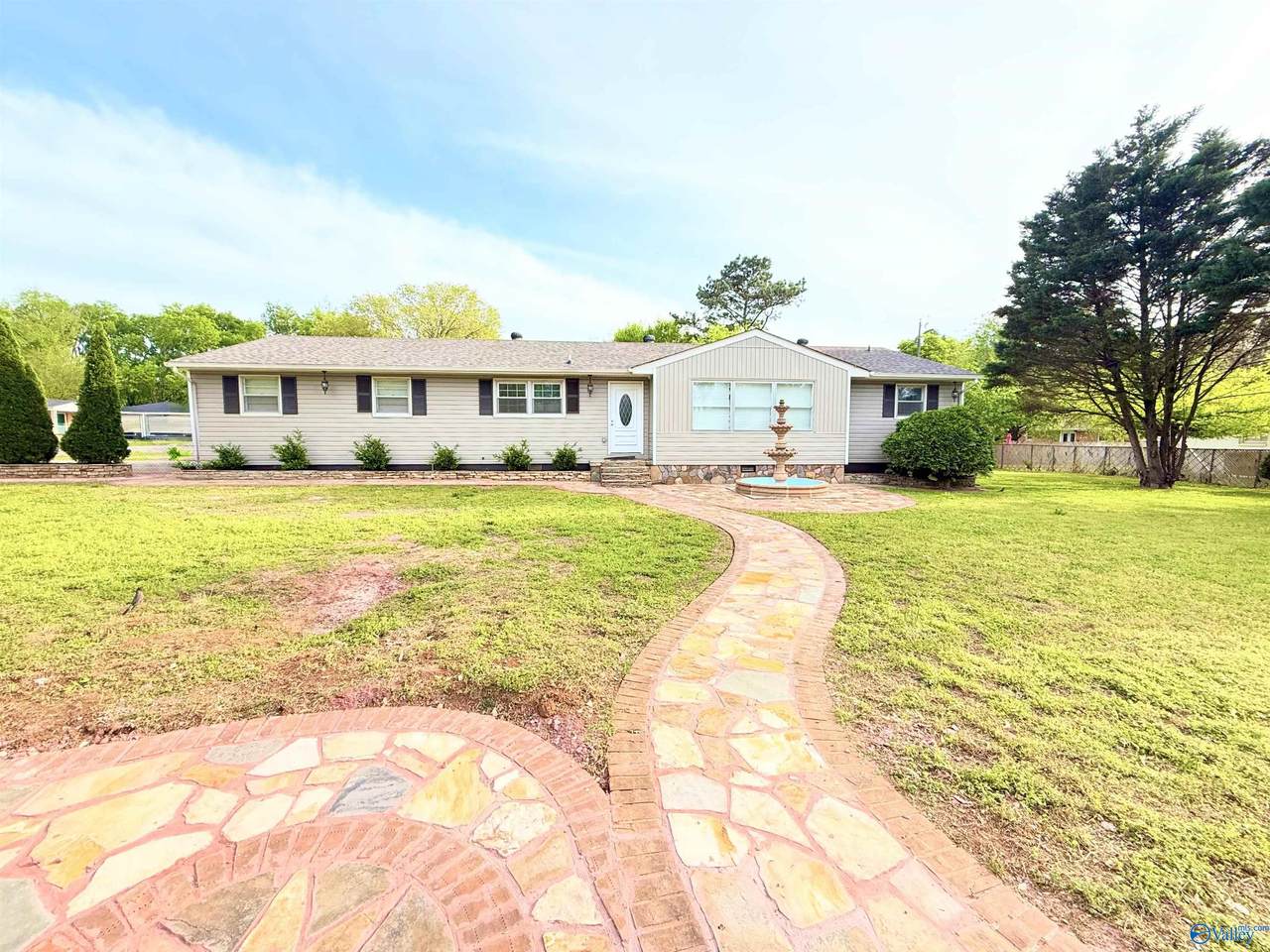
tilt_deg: -4.2
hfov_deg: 102.1
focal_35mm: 14
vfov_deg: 85.7
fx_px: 514
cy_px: 476
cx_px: 635
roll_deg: +1.0
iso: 64
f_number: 2.2
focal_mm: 2.22
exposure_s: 1/424
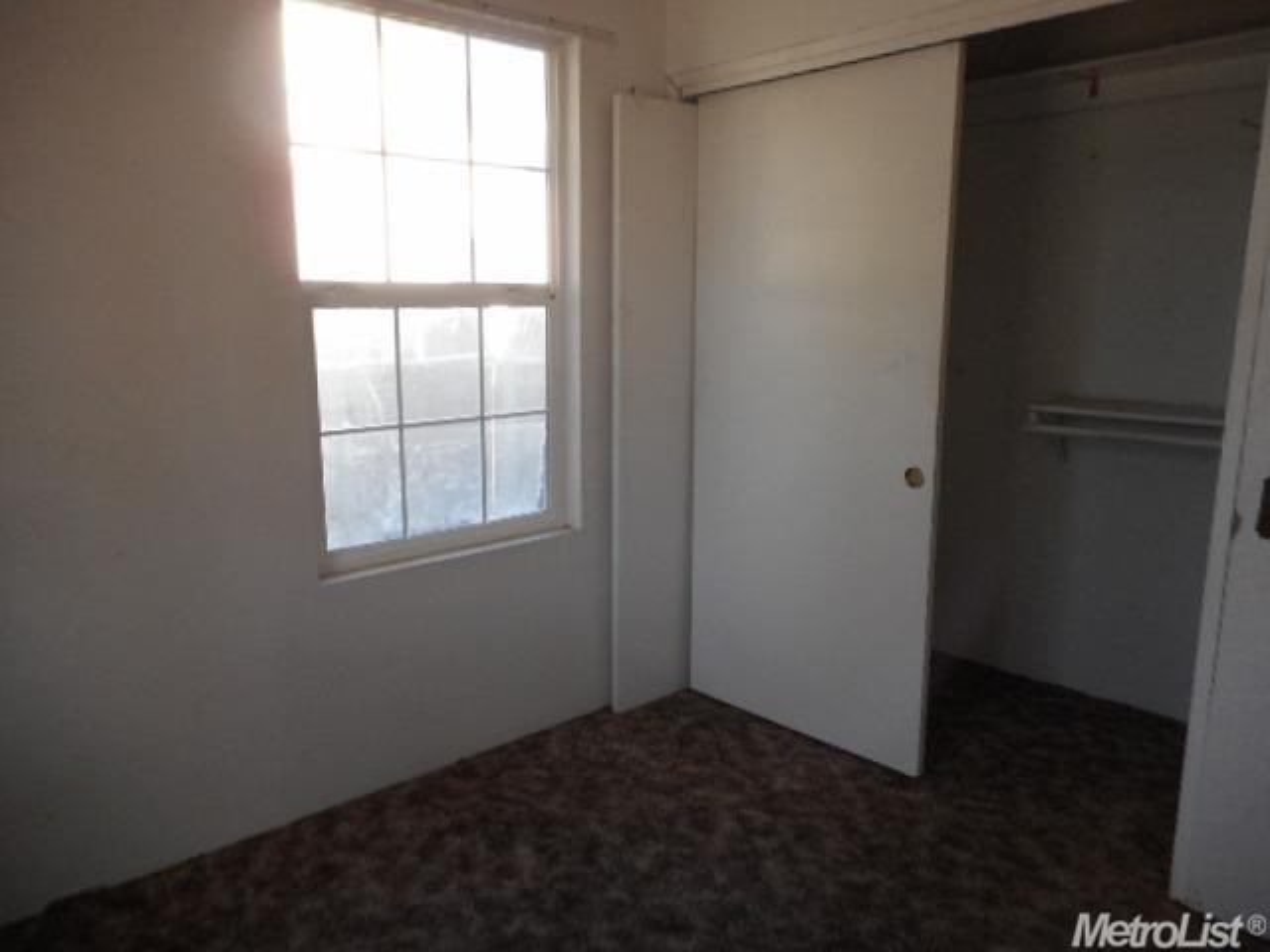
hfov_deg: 69.4
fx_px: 917
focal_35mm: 25
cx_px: 635
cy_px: 476
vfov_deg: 54.9
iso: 140
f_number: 3.7
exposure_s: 1/30
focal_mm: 4.5
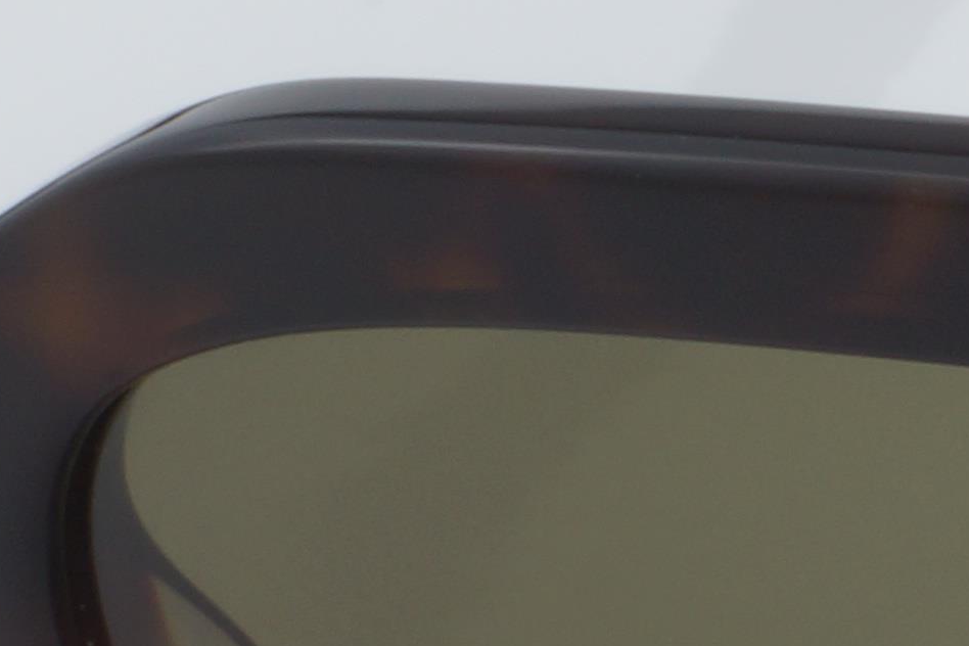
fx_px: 11497
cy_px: 456
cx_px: 1056
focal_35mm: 427
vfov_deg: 3.2
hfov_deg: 4.8
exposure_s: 1/4
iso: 100
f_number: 32
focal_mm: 45
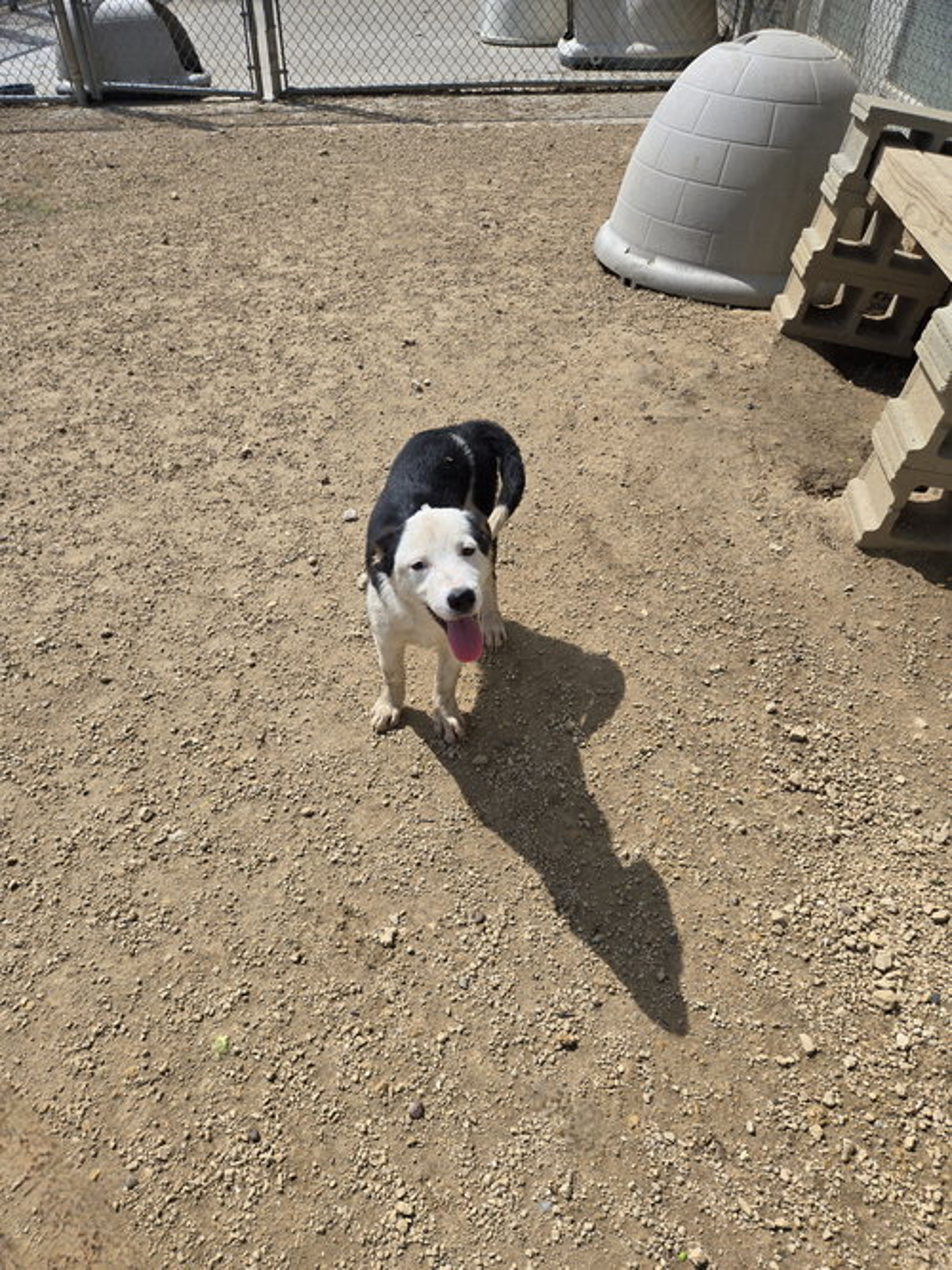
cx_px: 476
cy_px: 635
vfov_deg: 73.9
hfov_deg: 58.9
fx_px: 844
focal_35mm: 23
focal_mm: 5.4
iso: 25
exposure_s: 1/5000
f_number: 1.8
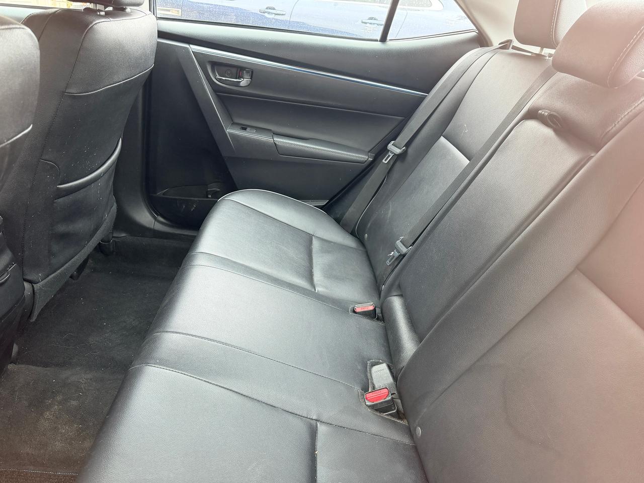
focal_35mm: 24
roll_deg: -6.0
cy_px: 242
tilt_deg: -26.4
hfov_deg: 71.6
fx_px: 446
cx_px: 322
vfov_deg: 56.8
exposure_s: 1/97
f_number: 1.78
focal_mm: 6.76
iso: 200
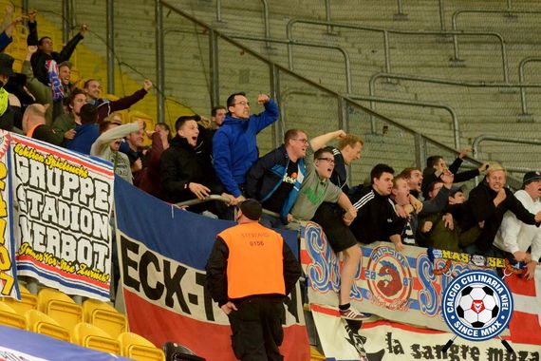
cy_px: 180
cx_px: 270
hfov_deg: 19.5
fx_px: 1578
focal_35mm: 105
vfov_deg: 13.0
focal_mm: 70
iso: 5000
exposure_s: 1/640
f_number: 2.8
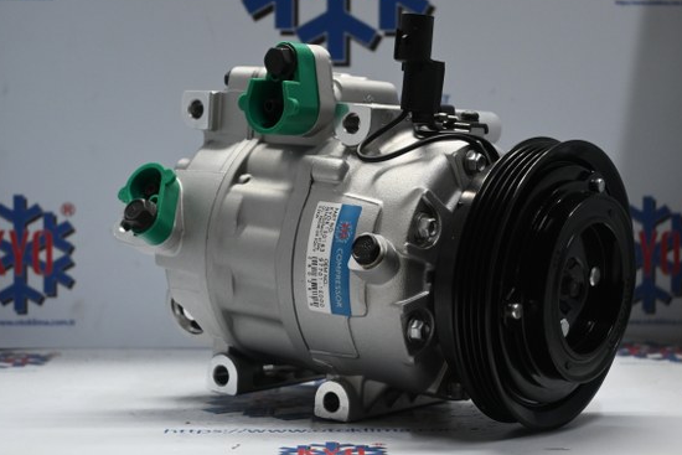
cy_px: 210
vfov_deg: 18.9
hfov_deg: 28.1
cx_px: 357
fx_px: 1364
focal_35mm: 72
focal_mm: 44
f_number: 6
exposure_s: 1/80
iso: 1400
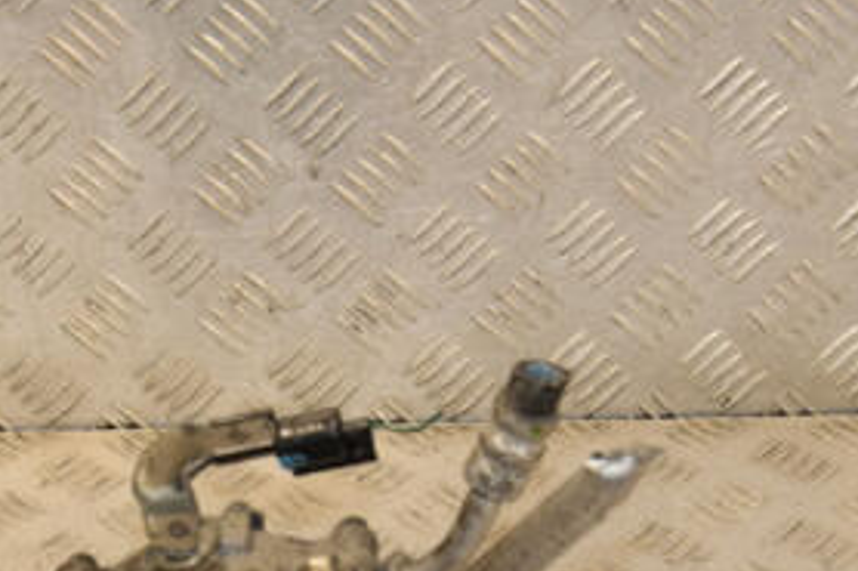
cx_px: 330
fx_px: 2620
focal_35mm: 110
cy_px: 605
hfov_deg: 18.6
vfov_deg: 12.3
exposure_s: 1/200
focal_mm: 34
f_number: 7.1
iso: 800
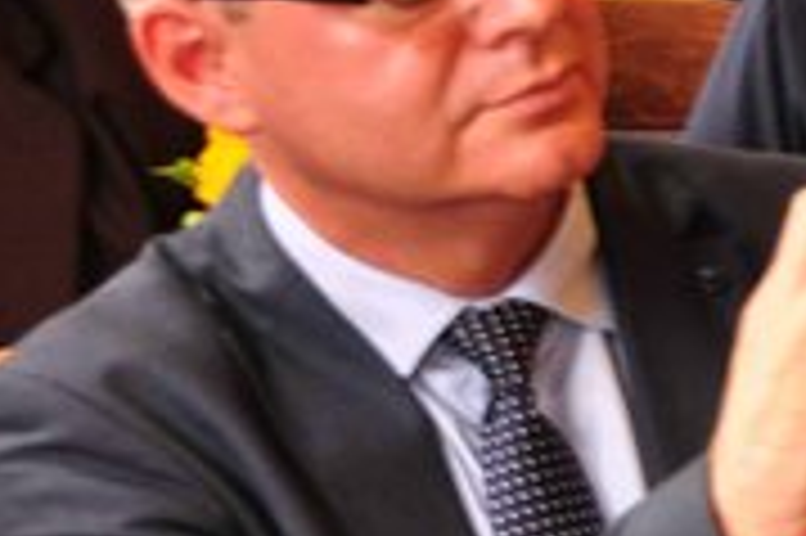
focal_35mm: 283
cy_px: 410
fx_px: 6330
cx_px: 1450
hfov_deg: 7.1
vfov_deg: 4.8
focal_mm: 52
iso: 800
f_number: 4.8
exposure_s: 1/30
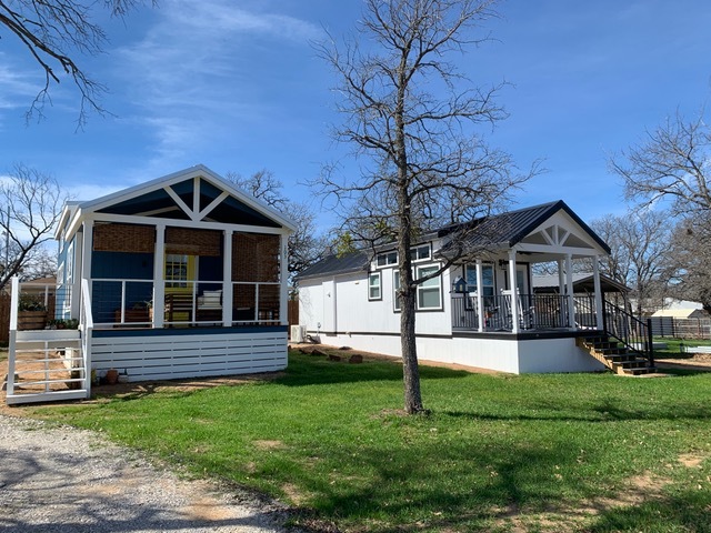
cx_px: 356
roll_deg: +0.4
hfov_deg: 67.3
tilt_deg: +6.6
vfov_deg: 53.1
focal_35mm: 26
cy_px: 266
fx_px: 534
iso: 25
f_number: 1.8
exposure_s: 1/1845
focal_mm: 4.25
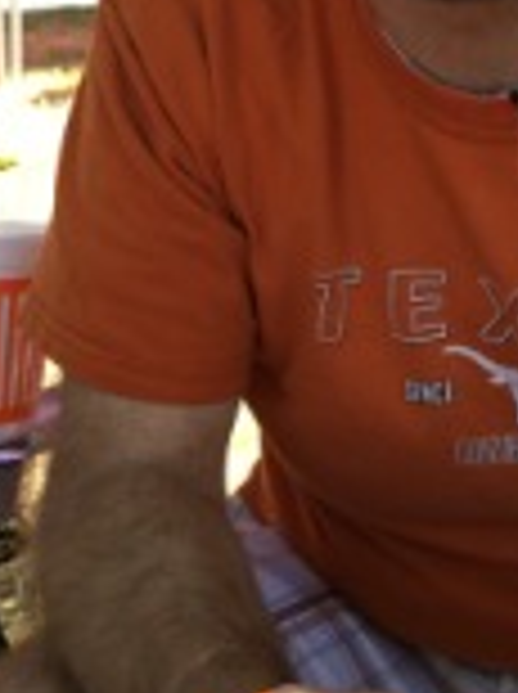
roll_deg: -2.4
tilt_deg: -5.1
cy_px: 63
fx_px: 1381
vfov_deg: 27.2
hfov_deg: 20.9
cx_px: 446
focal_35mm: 69
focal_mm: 4.15
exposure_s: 1/120
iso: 25
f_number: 2.2
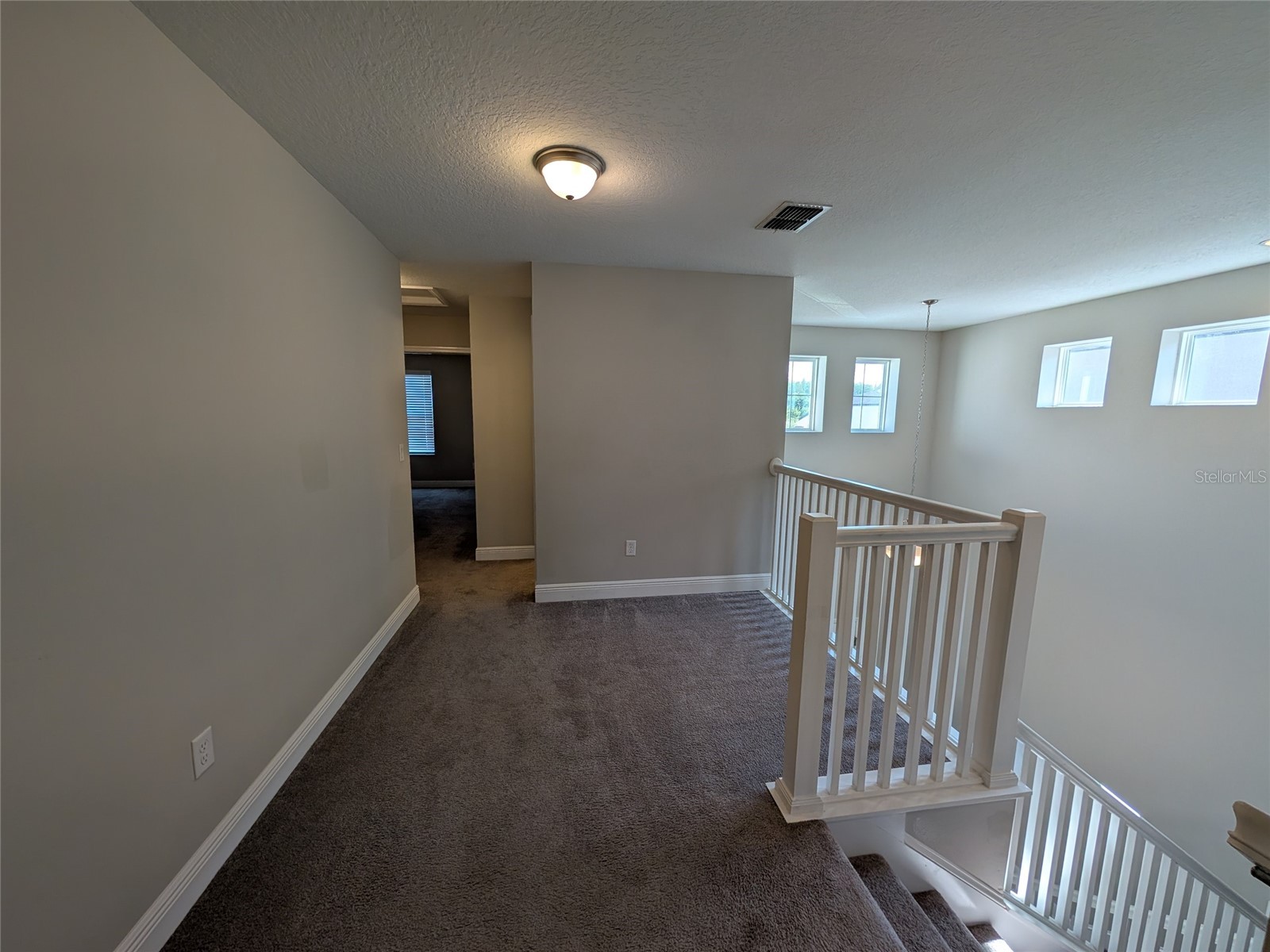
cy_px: 476
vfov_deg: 94.5
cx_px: 635
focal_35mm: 12
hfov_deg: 110.5
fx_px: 440
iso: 58
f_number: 1.7
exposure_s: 1/196
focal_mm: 2.02
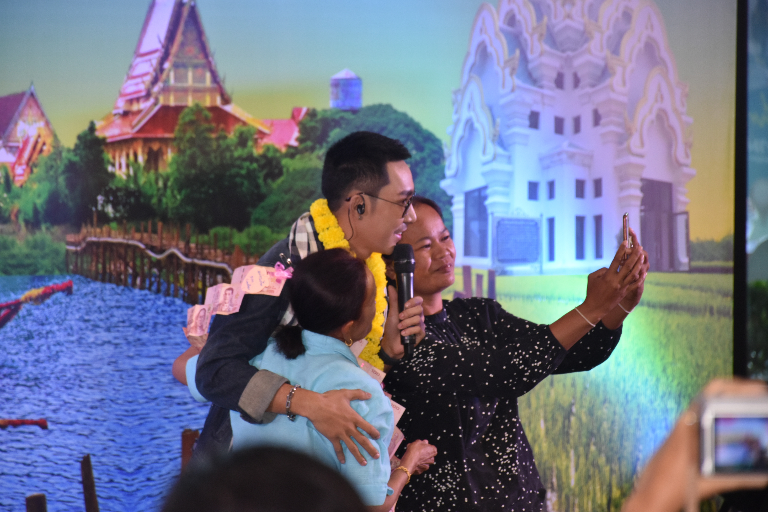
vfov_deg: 6.5
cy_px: 256
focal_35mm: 210
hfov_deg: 9.8
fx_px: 4480
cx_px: 384
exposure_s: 1/125
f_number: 5.6
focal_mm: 140
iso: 800
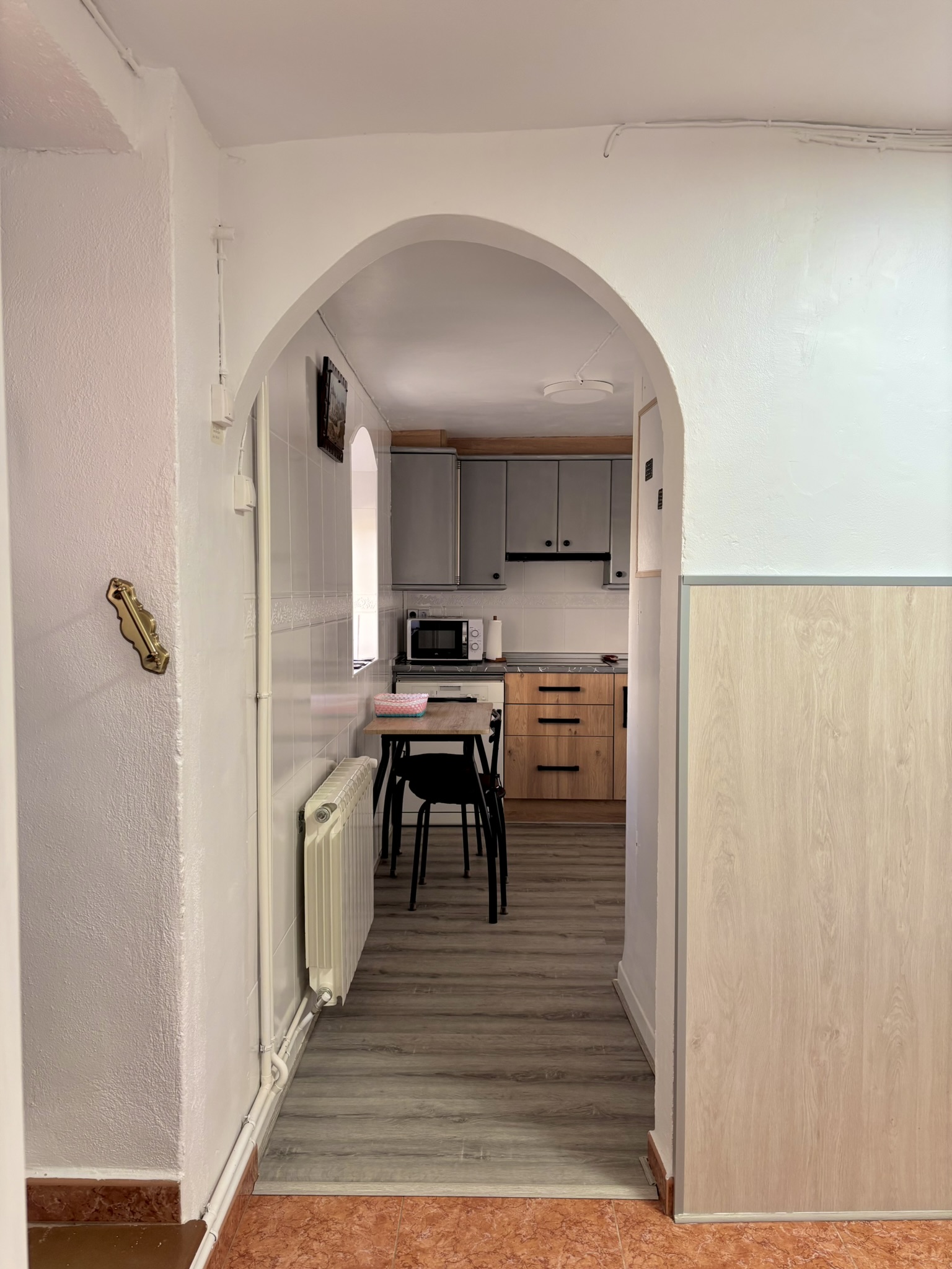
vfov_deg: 67.3
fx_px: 953
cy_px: 634
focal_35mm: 26
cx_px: 476
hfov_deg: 53.1
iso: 100
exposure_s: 1/100
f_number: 1.6
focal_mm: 5.96
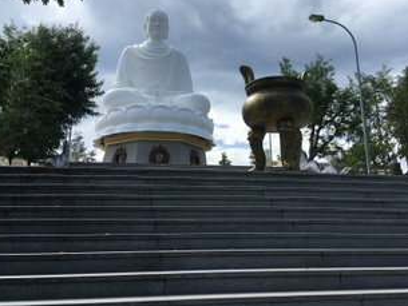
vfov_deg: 37.5
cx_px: 213
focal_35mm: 38
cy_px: 110
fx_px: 448
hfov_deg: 48.9
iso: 25
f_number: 2.2
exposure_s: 1/1672
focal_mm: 4.15
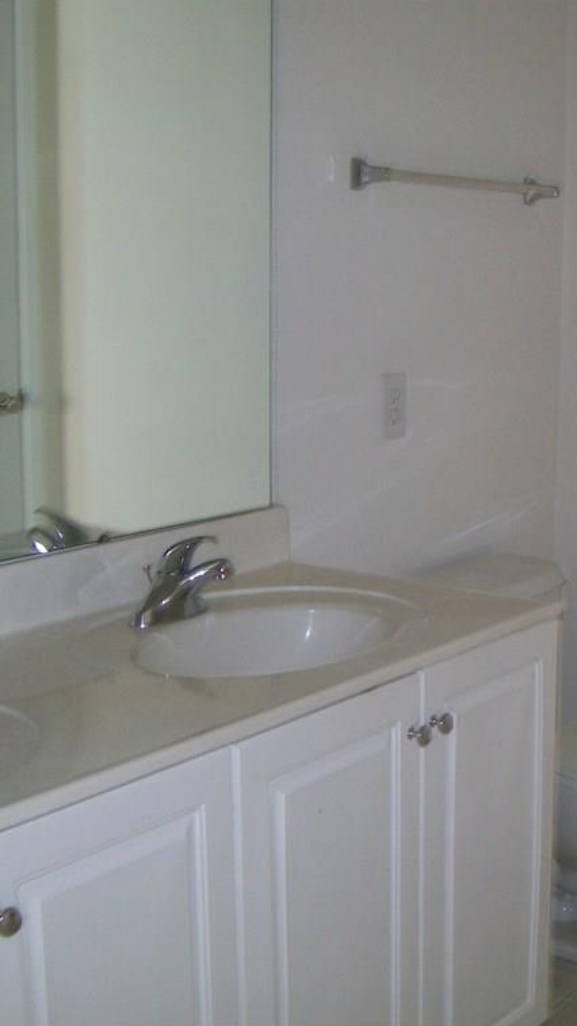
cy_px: 512
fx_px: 1443
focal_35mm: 53
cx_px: 498
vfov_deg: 39.2
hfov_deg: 22.2
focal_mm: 6
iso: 80
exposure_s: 1/30
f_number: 2.7
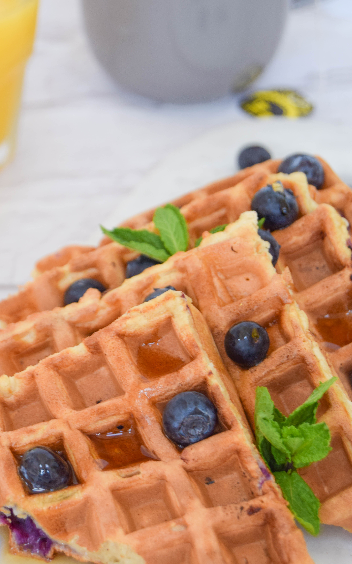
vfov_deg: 18.0
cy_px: 312
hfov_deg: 11.3
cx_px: 95
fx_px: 1776
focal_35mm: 116
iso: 400
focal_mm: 55
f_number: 5.6
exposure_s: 1/80
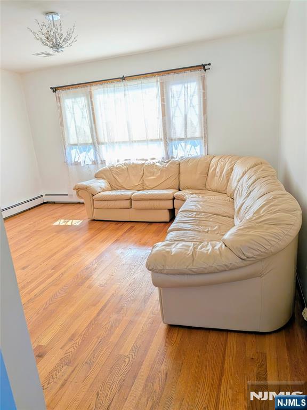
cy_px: 205
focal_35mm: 24
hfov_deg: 56.8
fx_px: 284
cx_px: 154
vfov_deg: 71.6
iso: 30
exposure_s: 1/198
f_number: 1.7
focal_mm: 4.53
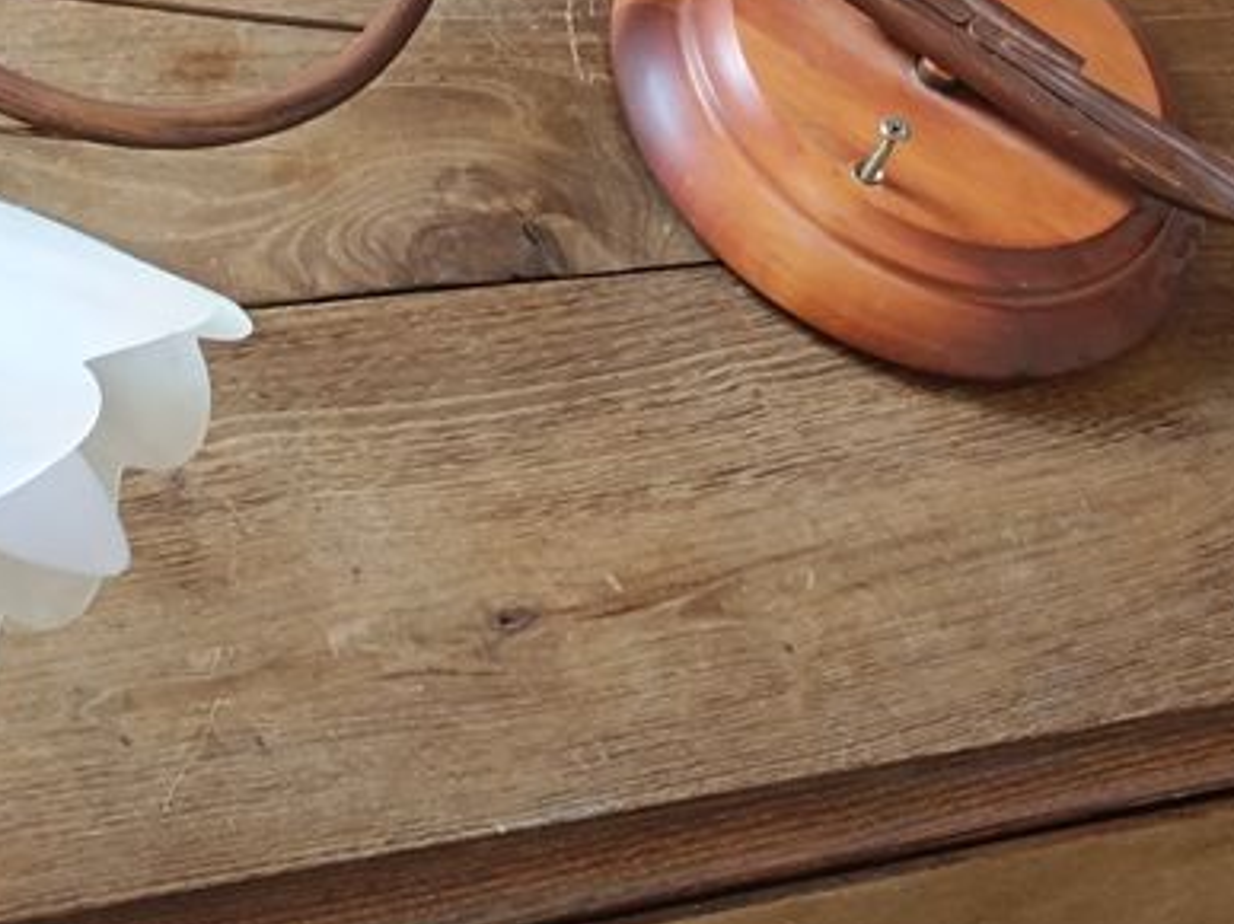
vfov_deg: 22.8
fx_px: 2210
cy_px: 25
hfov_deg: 30.5
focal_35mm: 62
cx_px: 963
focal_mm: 5.59
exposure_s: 1/33.3
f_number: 1.88
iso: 623
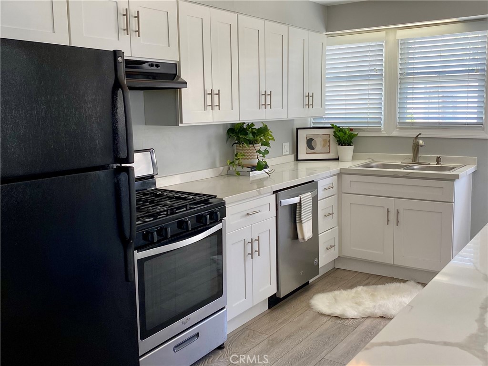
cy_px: 183
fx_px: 367
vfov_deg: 53.1
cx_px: 244
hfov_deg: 67.3
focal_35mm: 26
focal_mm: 4.25
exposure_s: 1/60
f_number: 1.8
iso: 64
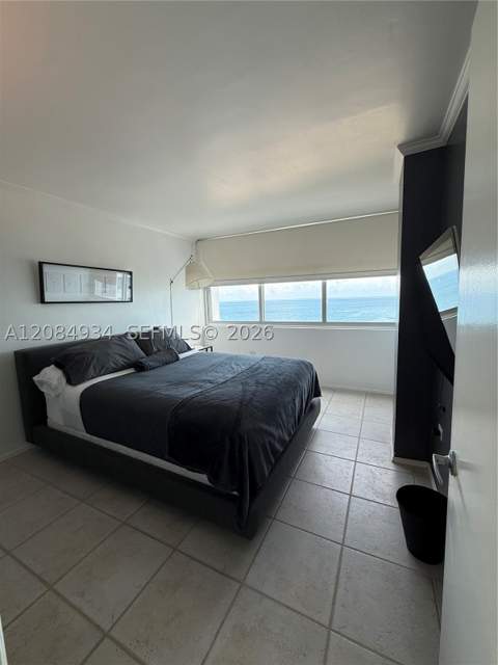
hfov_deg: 85.7
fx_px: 269
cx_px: 249
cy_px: 332
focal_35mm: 14
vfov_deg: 102.1
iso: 64
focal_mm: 2.22
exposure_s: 1/144
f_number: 2.2
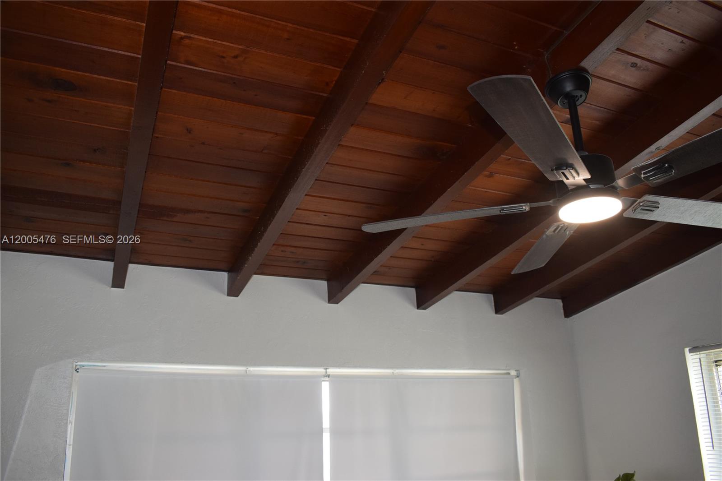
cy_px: 240
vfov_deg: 47.9
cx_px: 361
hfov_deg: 67.4
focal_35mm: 27
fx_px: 541
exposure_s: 1/125
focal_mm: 18
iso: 720
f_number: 5.6
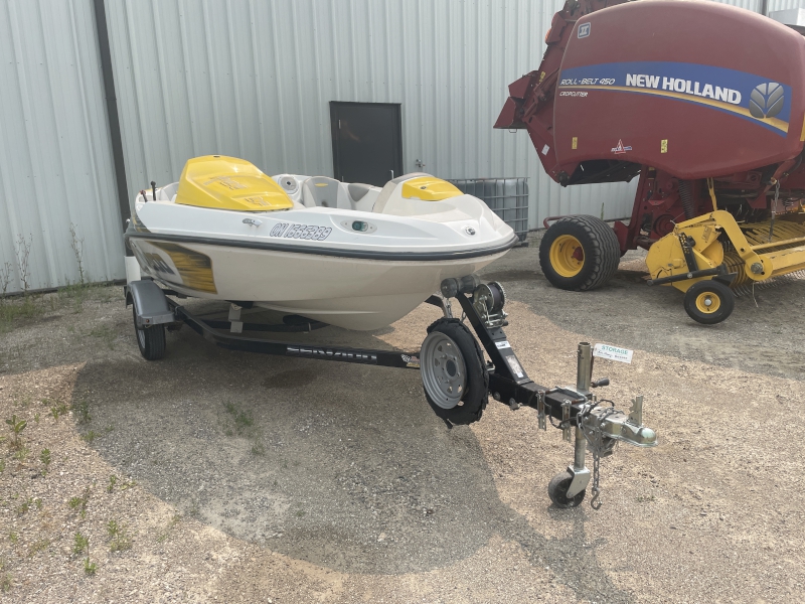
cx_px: 402
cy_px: 302
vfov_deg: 53.1
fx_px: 605
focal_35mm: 26
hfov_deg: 67.3
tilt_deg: -11.8
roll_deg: +2.3
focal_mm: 4.2
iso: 32
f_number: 1.6
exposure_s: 1/2817
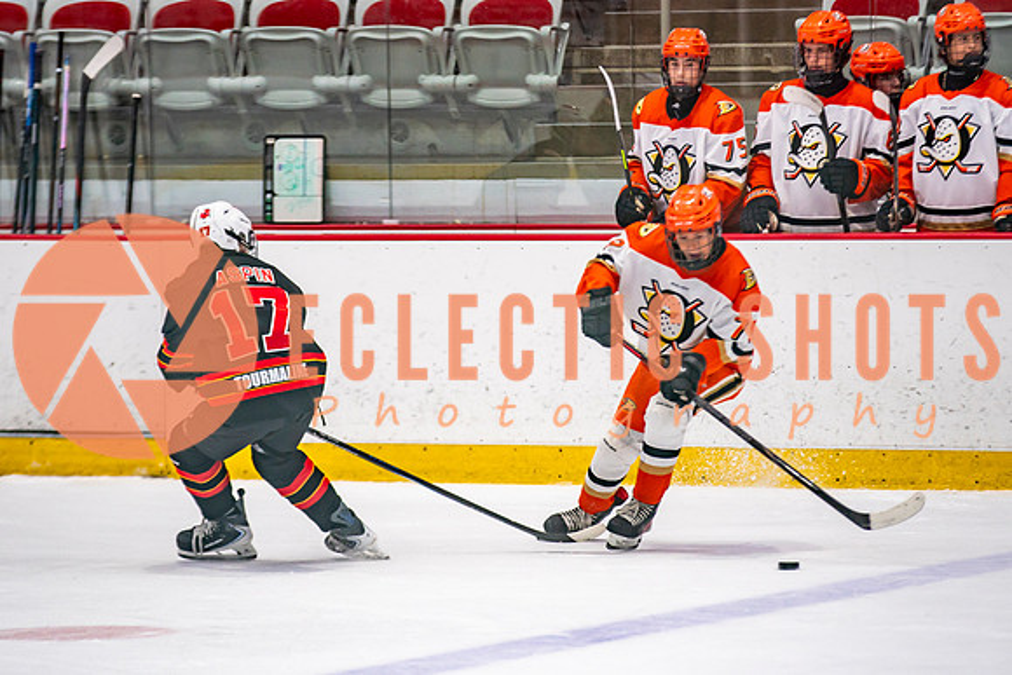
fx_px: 8015
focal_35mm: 285
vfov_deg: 4.8
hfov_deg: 7.2
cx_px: 505
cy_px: 388
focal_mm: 200
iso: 640
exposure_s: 1/640
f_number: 2.8
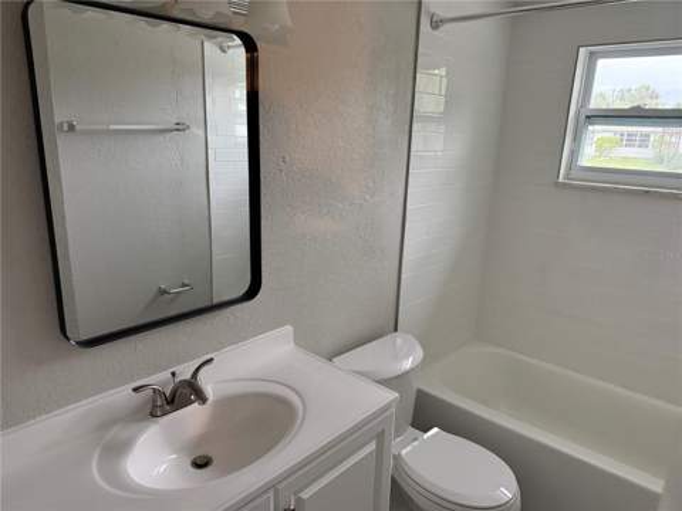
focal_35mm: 24
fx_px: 473
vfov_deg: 56.8
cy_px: 256
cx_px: 341
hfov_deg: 71.6
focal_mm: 6.76
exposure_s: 1/40
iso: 640
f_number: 1.78
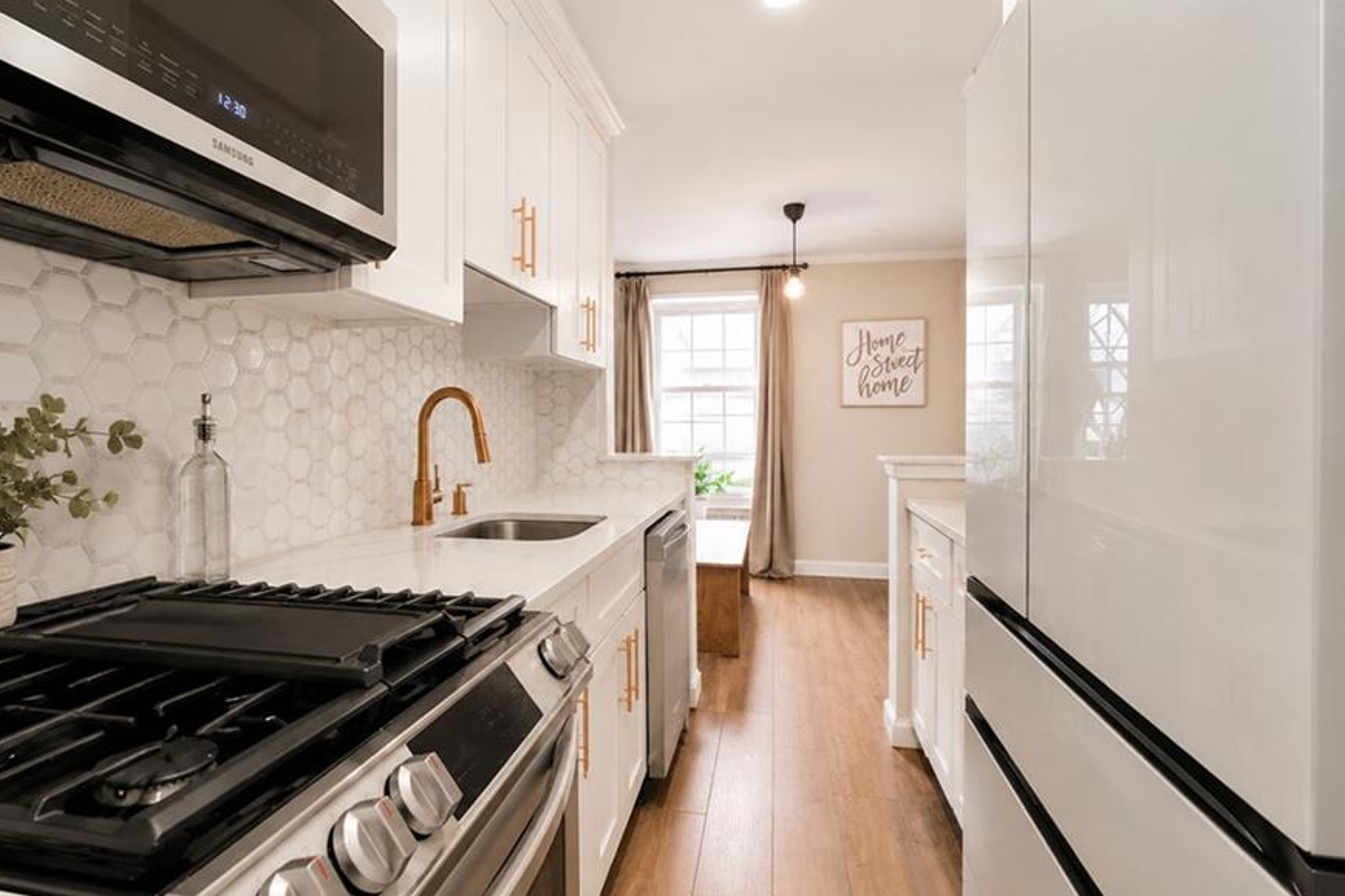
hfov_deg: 83.7
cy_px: 468
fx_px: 747
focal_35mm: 20
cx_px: 608
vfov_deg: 61.9
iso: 2000
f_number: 6.4
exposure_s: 1/50
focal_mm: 11.1
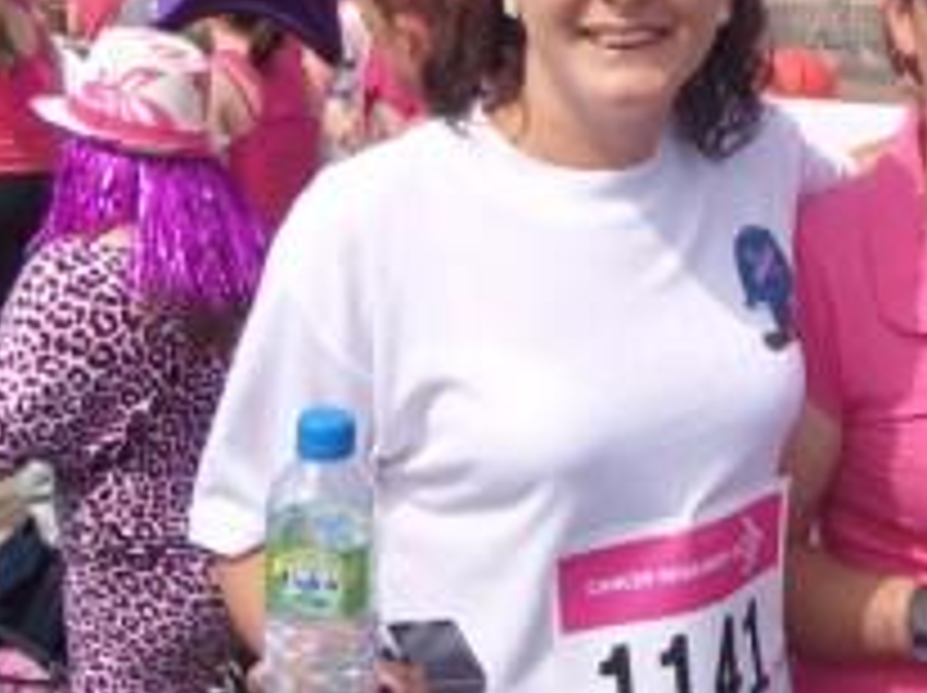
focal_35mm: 74
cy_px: 122
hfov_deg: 25.3
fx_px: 1979
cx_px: 878
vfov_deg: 19.6
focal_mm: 7.3
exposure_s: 1/400
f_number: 7
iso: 100
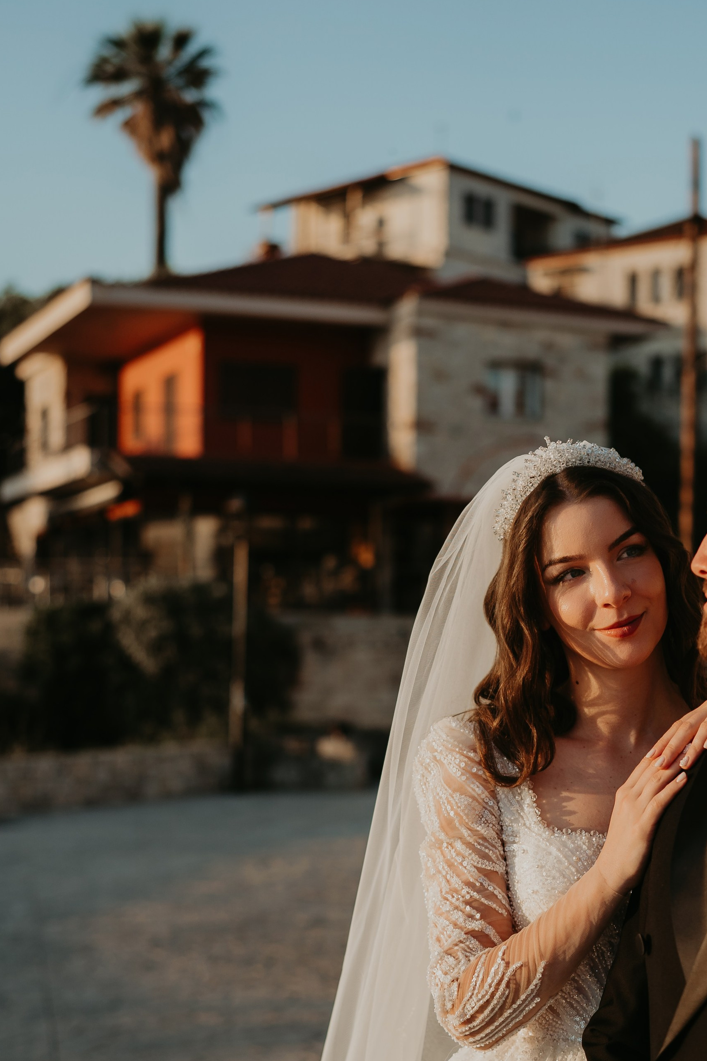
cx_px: 516
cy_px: 704
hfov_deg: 24.0
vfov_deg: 35.3
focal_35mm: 56
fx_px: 1650
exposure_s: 1/1600
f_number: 1.8
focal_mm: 35
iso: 100
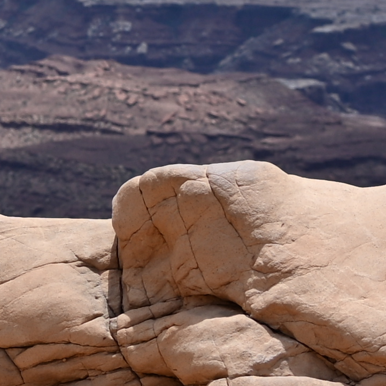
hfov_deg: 4.5
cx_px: -1171
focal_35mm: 356
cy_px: -81
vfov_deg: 4.9
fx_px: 4491
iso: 100
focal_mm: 50
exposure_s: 1/500
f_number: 8
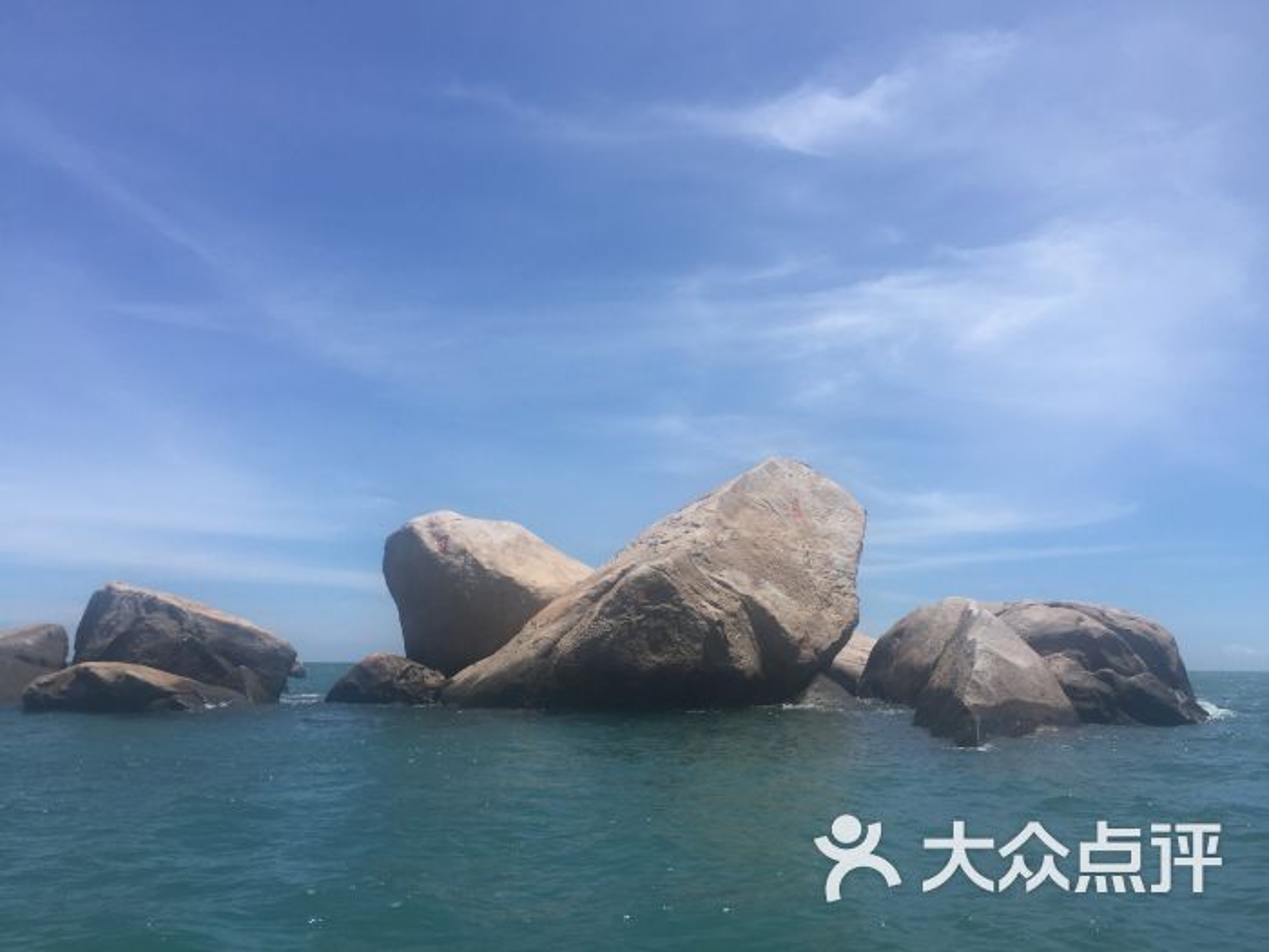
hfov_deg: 61.7
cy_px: 476
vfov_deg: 48.2
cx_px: 634
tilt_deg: +12.4
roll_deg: +0.5
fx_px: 1063
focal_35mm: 29
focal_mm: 4.15
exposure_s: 1/3300
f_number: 2.2
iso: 32
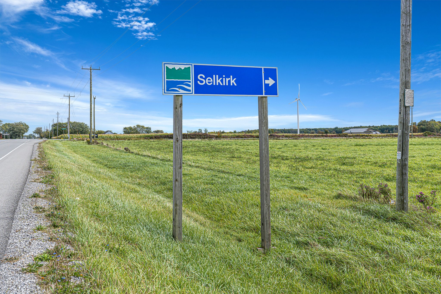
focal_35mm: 35
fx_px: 429
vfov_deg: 37.8
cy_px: 147
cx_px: 220
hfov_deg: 54.4
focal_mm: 35
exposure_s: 1/250
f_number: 9
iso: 400
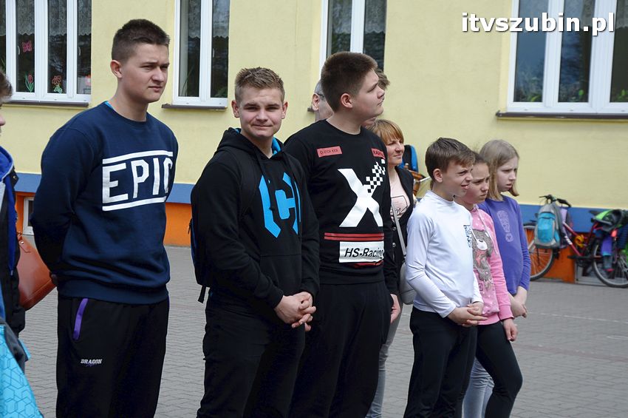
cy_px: 209
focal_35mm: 87
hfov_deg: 23.4
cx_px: 314
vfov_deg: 15.7
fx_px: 1516
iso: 500
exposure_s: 1/800
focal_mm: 58
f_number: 7.1
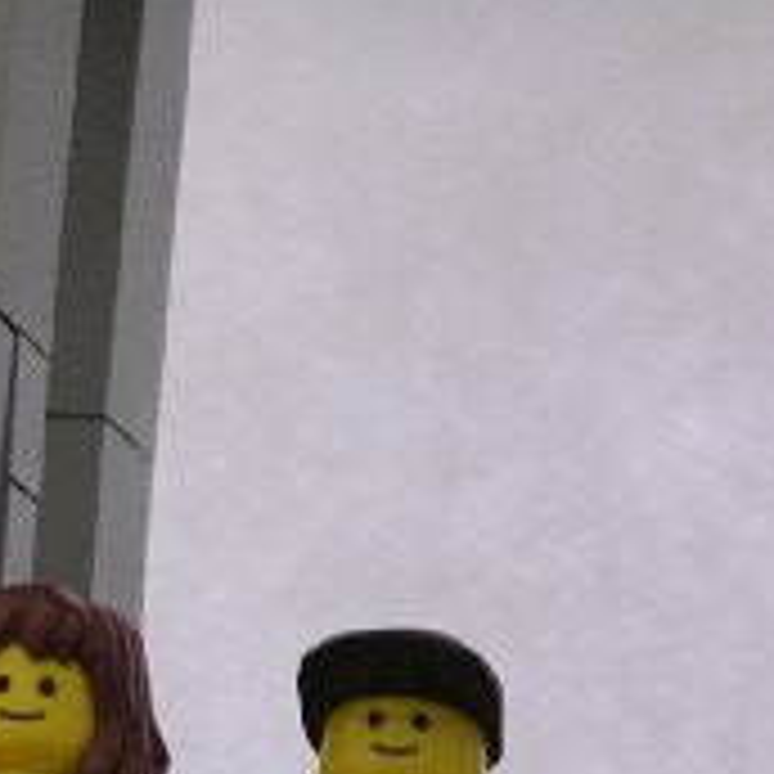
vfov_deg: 13.9
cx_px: 621
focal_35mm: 125
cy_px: 522
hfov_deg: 13.9
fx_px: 3162
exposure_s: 1/3.6
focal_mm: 5.8
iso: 113
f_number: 2.8
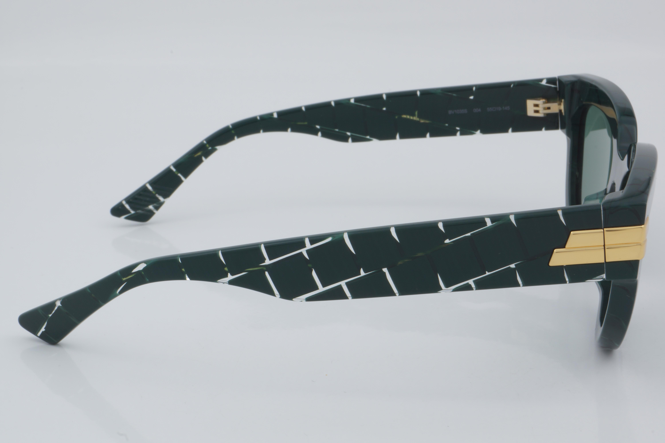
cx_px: 332
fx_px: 1385
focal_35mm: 75
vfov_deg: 18.2
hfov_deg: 27.0
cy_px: 222
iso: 100
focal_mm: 50
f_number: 32
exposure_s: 1/4
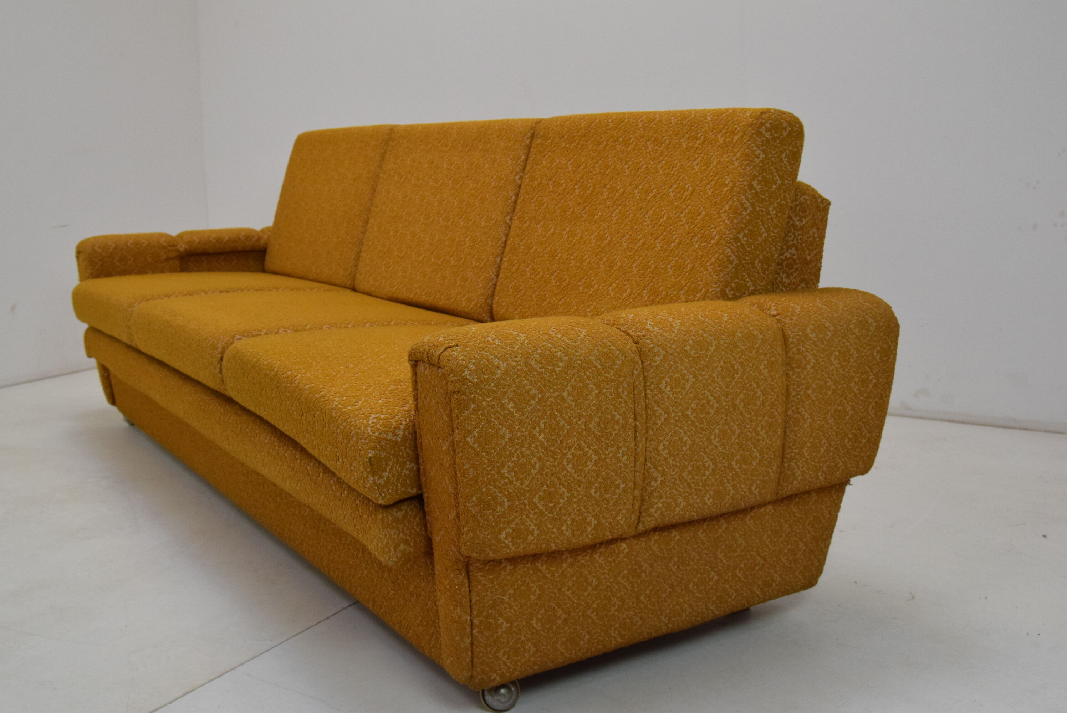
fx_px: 1157
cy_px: 356
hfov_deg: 49.5
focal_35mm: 39
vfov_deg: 34.3
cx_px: 534
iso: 1600
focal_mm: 26
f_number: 8
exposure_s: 1/250
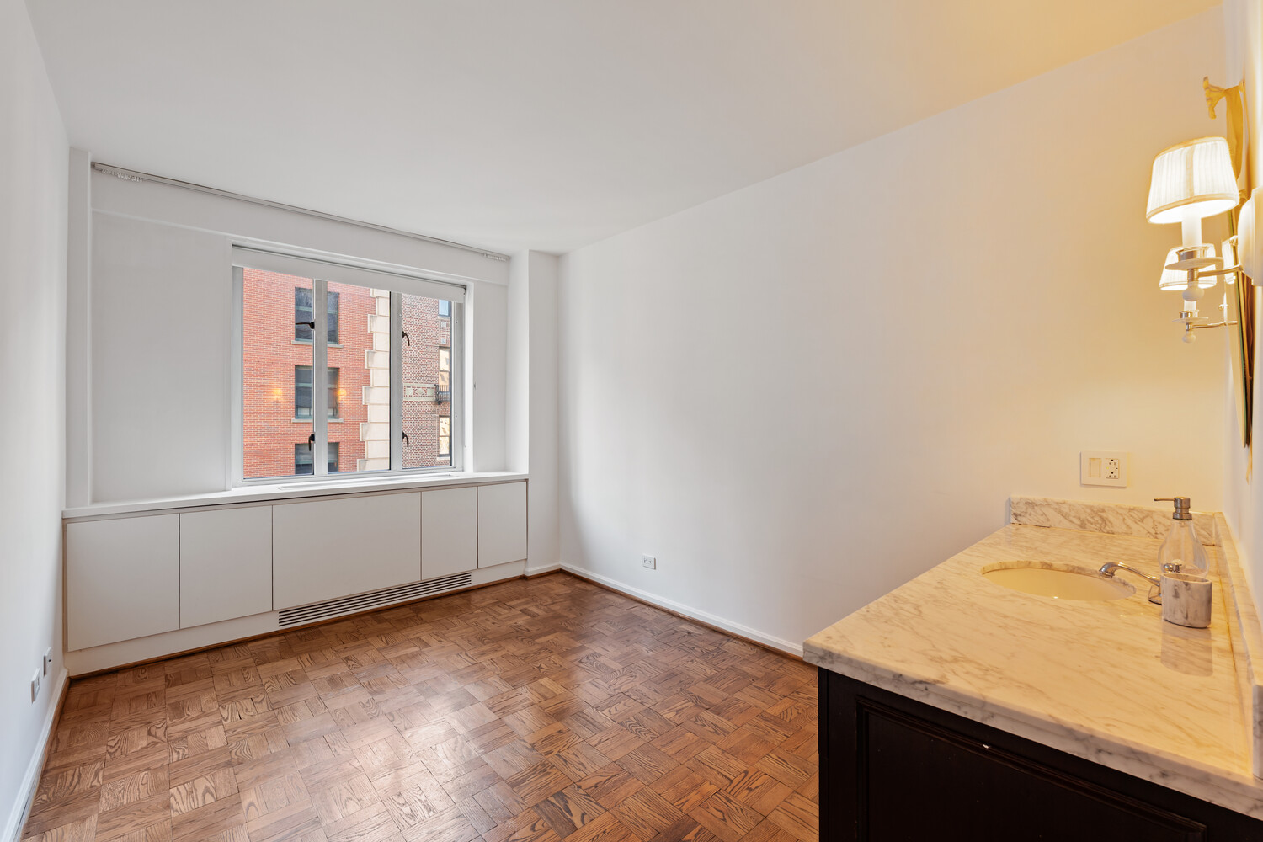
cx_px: 632
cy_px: 421
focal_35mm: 14
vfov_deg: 81.2
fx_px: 491
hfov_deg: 104.3
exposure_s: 1.3
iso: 100
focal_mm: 14
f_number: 10
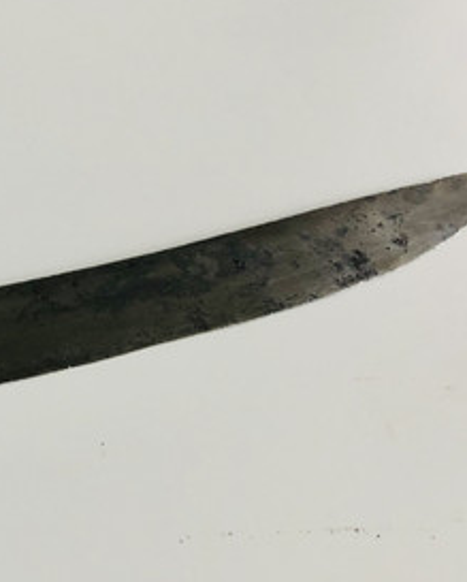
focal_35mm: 64
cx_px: -164
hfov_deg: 21.3
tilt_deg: -48.9
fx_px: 1104
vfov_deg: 29.4
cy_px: 360
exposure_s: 1/30
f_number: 1.8
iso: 32
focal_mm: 3.99
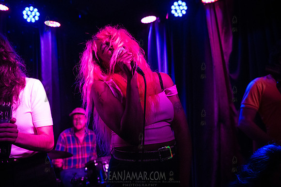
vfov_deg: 37.8
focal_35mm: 35
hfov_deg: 54.5
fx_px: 273
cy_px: 94
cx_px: 140
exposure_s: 1/320
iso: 12800
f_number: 3.5
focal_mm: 35
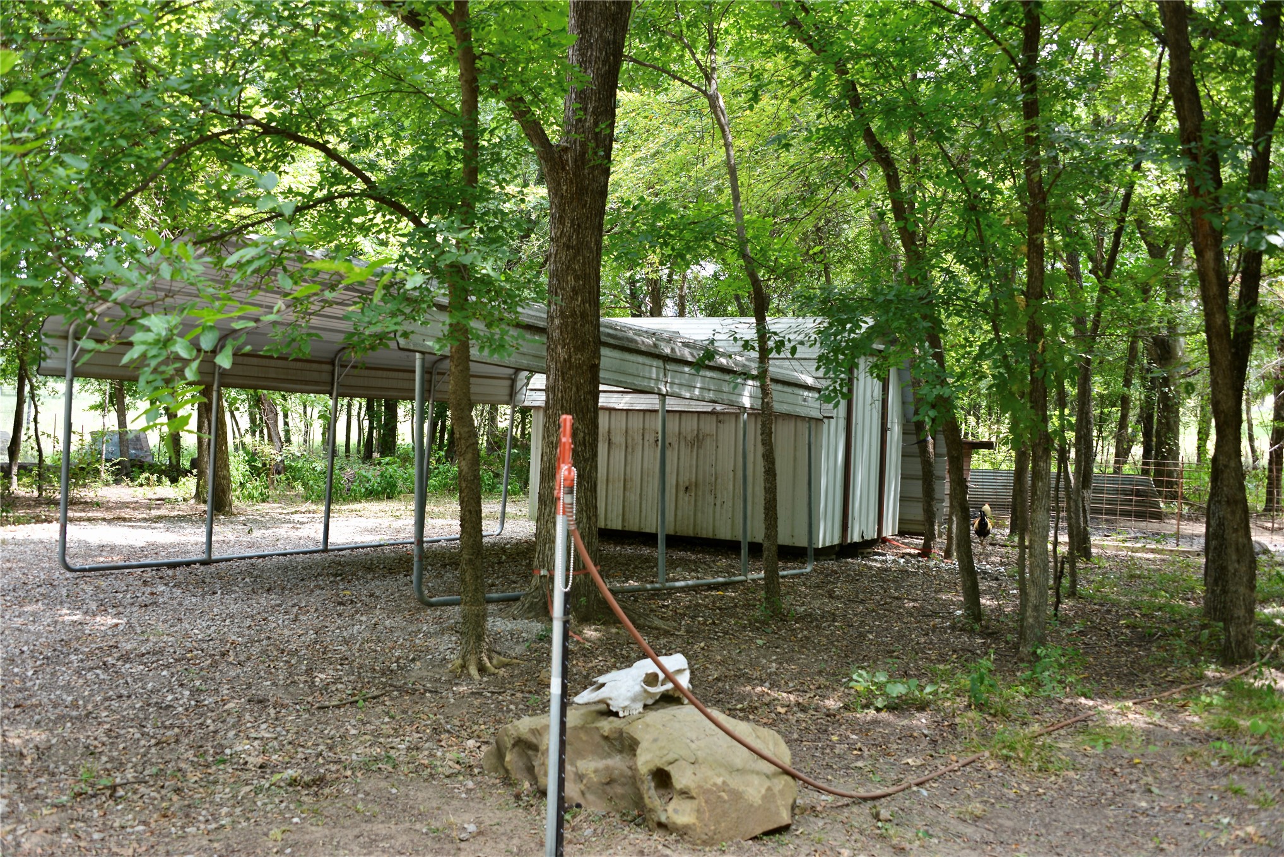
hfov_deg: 55.8
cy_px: 428
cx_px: 642
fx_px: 1213
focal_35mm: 34
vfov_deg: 38.9
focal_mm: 34
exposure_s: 1/125
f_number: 5.6
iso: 320
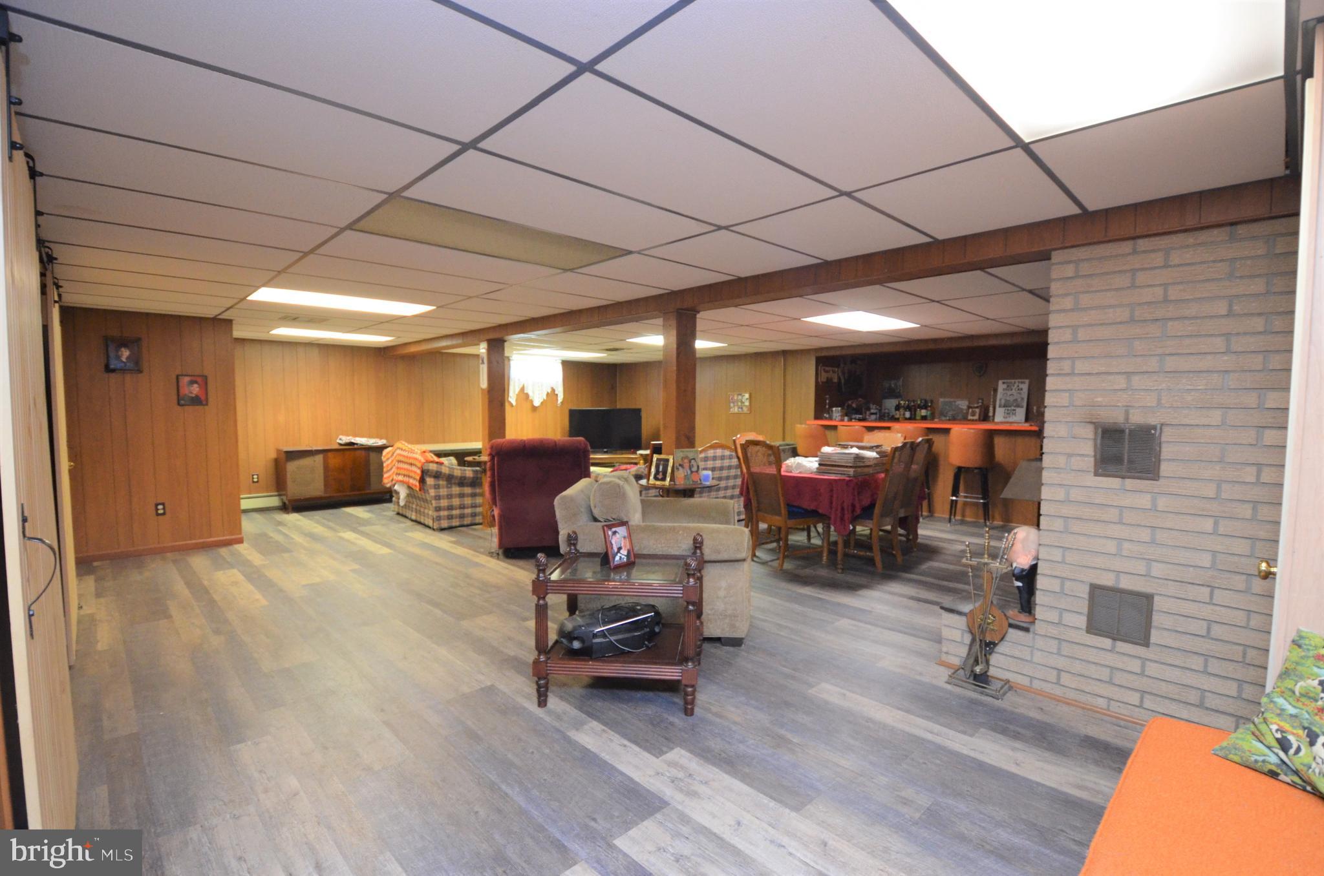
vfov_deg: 77.1
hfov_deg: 100.5
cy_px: 438
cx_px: 662
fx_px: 550
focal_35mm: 15
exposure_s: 1/30
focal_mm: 10
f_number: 3.5
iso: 2200
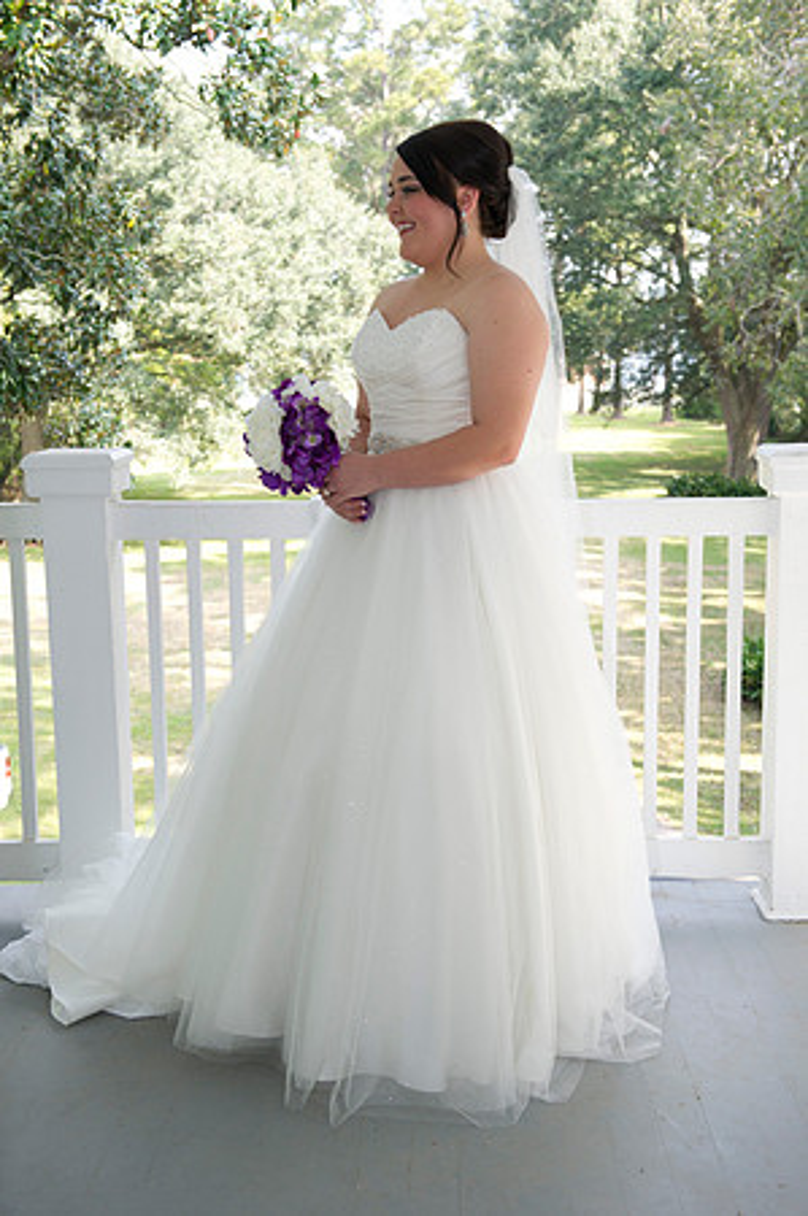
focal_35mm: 48
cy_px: 608
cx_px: 404
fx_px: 1620
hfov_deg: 28.0
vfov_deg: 41.2
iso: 320
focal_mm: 48
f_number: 5.6
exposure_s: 1/125
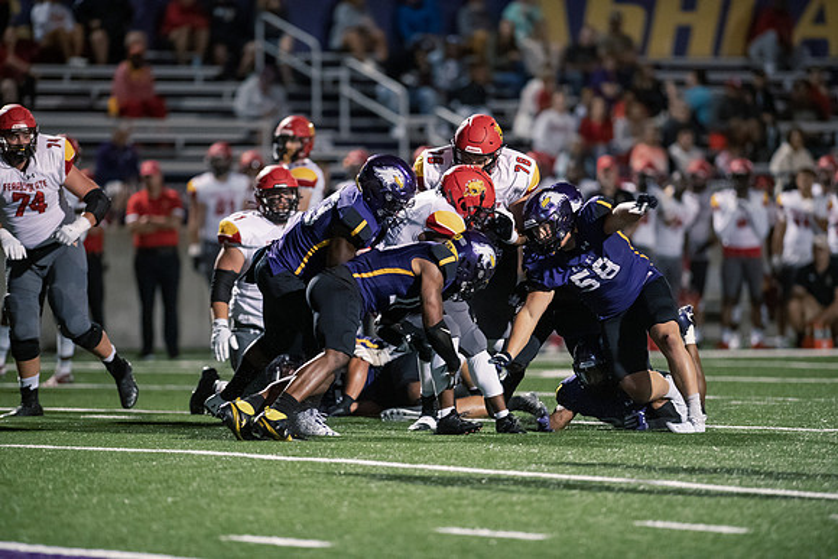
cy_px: 280
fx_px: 6985
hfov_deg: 6.9
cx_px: 419
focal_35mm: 300
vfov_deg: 4.6
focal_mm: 300
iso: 6400
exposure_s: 1/640
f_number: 2.8
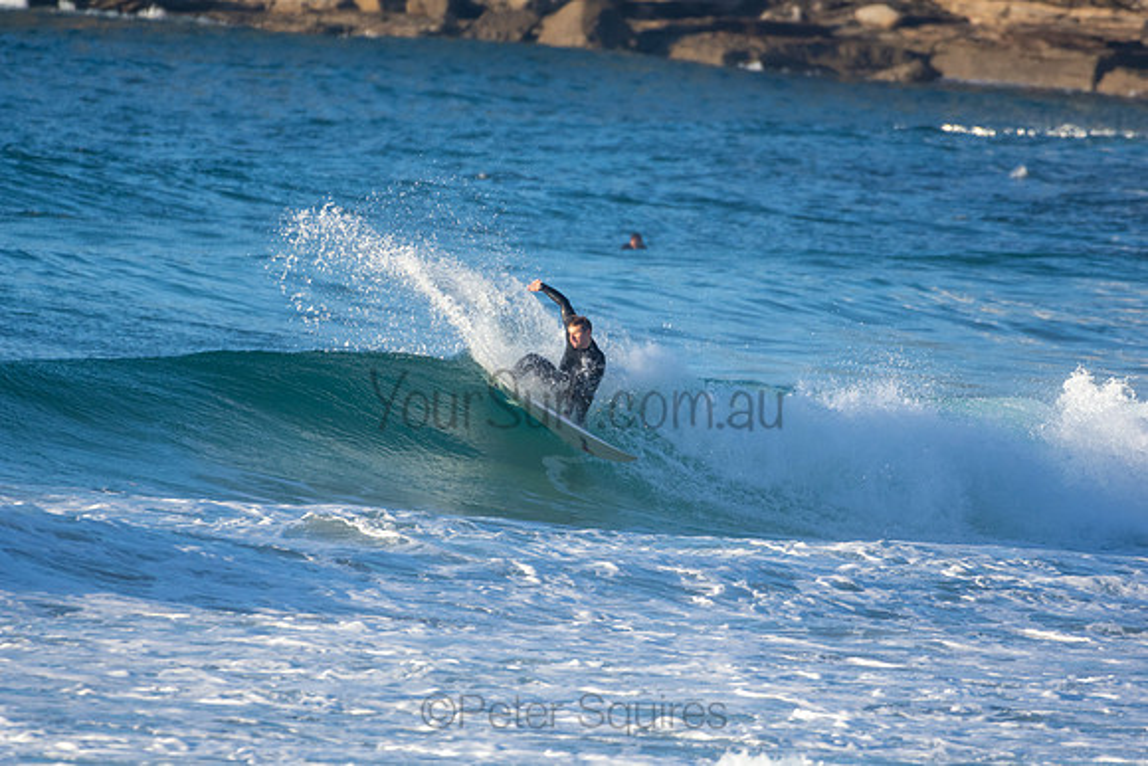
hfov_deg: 2.7
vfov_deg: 1.8
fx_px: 23921
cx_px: 574
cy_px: 383
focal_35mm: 750
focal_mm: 500
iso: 400
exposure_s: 1/1250
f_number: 5.6
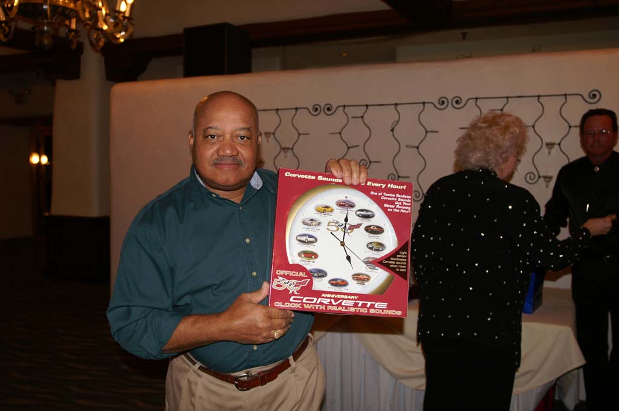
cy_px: 206
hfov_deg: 57.3
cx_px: 310
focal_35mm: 33
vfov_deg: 39.9
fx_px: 567
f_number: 3.5
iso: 200
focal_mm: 22
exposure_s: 1/60
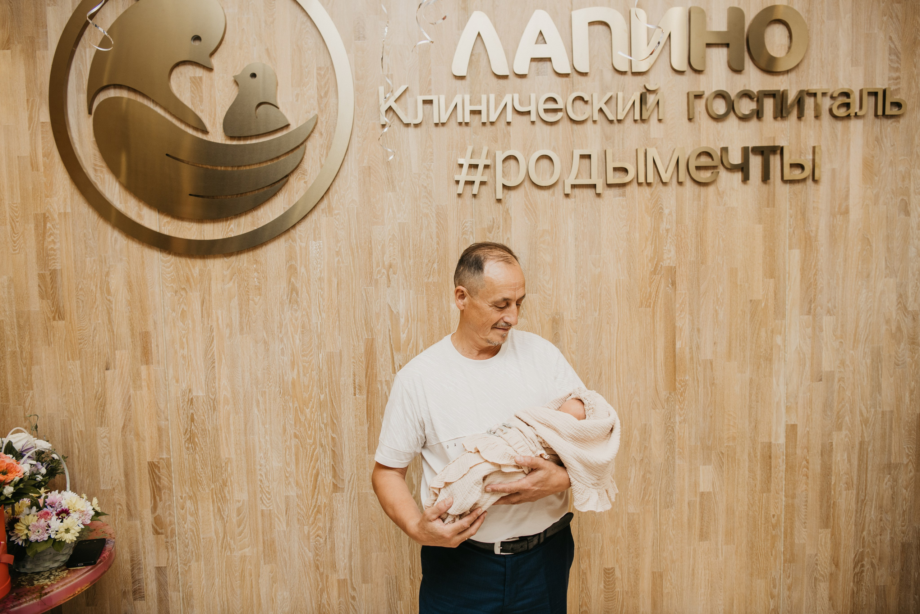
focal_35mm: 30
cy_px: 307
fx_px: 767
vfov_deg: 43.6
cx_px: 460
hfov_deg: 61.9
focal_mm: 30
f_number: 4
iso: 200
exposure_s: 1/160
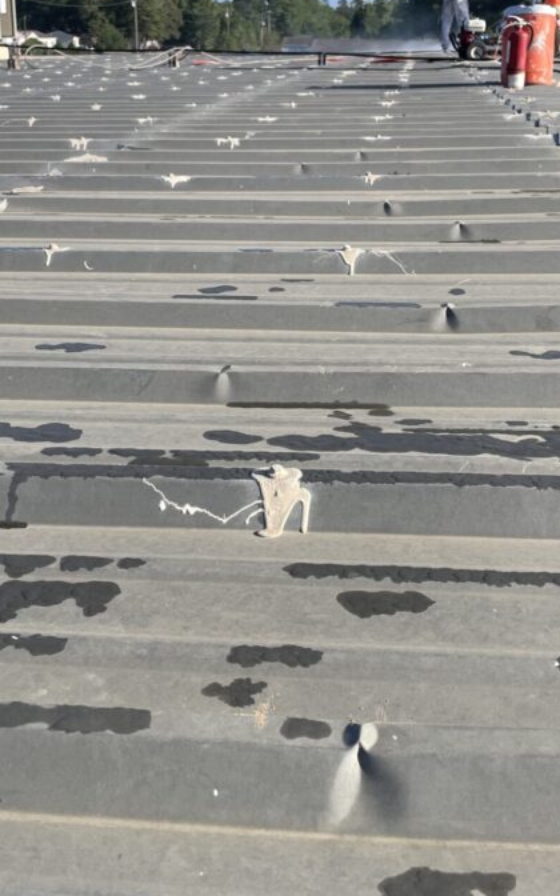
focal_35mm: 42
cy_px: 407
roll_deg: -0.5
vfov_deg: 47.1
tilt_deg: -18.6
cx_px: 299
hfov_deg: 30.5
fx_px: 1026
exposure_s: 1/2304
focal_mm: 4.2
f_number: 1.6
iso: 32
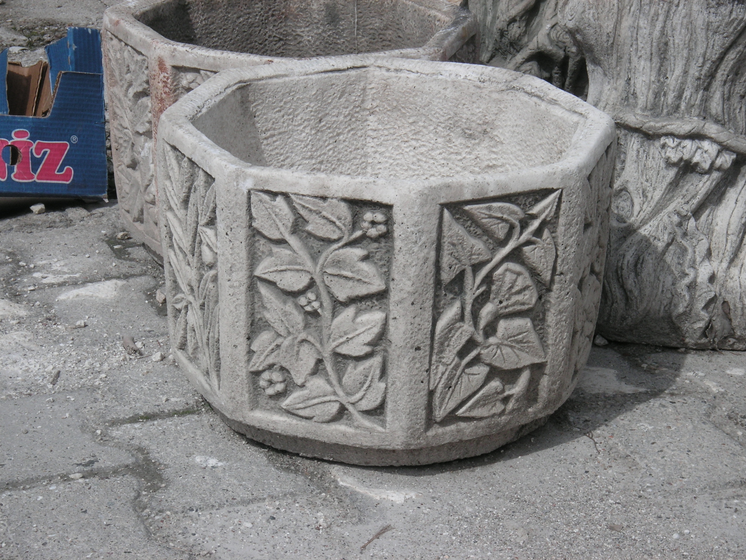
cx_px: 373
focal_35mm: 84
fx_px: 1810
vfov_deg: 17.6
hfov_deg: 23.3
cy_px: 280
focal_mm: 14
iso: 50
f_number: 8
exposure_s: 1/350
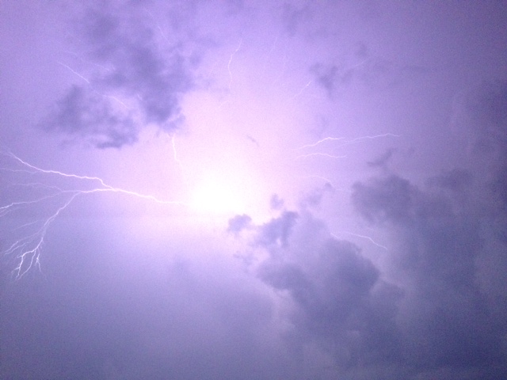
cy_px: 190
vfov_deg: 40.7
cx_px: 254
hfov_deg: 52.6
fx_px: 513
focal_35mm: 35
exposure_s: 1/15
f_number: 2.4
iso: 640
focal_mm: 4.28
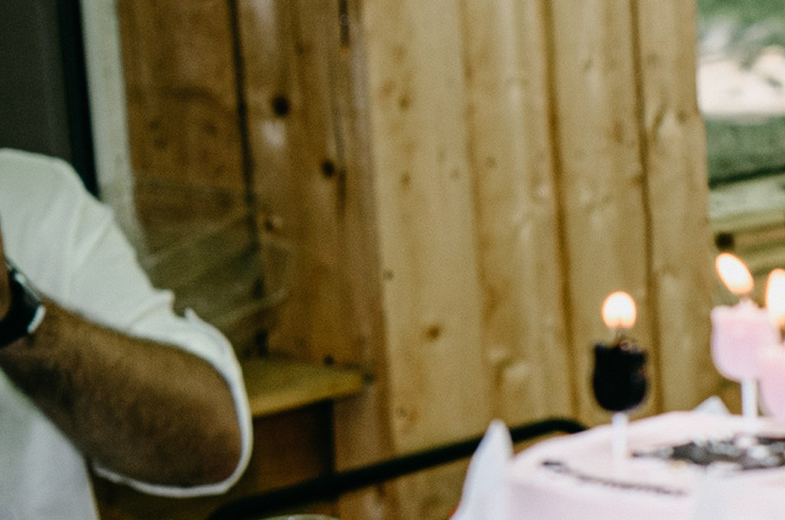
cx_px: 1683
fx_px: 3873
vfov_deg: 7.7
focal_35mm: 178
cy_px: 316
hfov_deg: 10.4
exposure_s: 1/160
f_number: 3.5
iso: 320
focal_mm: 40
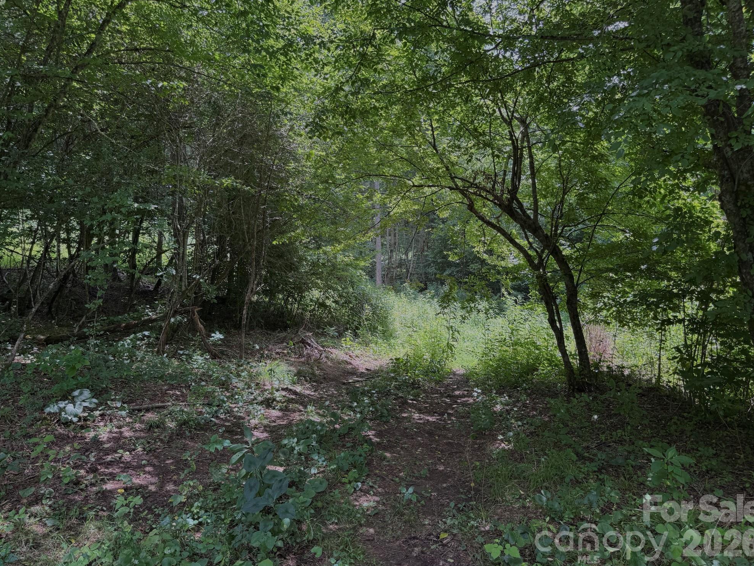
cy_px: 276
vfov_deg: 54.9
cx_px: 373
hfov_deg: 69.4
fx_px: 545
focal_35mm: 25
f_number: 1.78
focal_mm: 6.76
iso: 64
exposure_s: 1/183
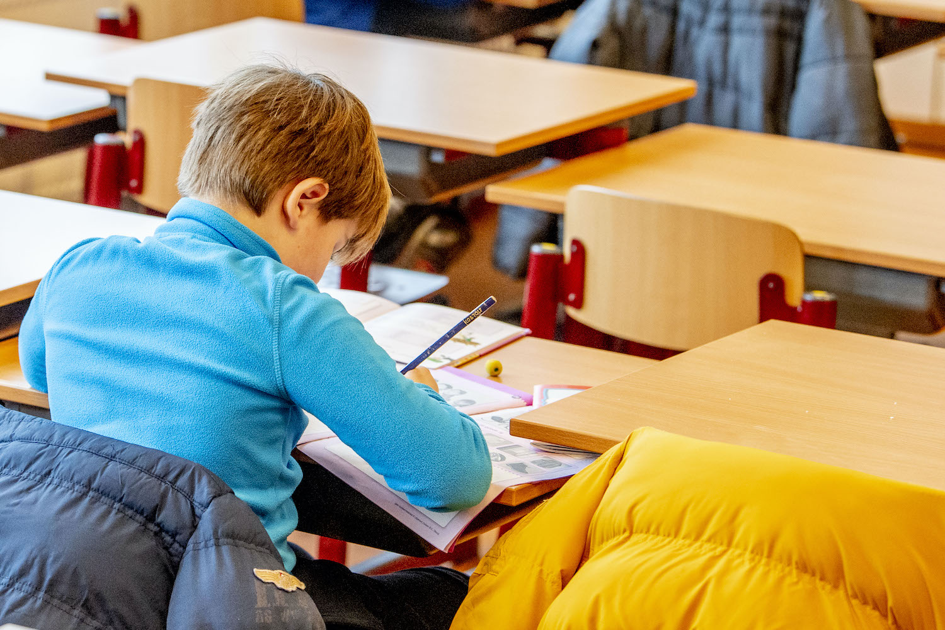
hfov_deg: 20.0
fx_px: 2677
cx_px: 472
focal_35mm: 102
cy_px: 315
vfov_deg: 13.4
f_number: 4
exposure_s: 1/320
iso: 3200
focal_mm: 102
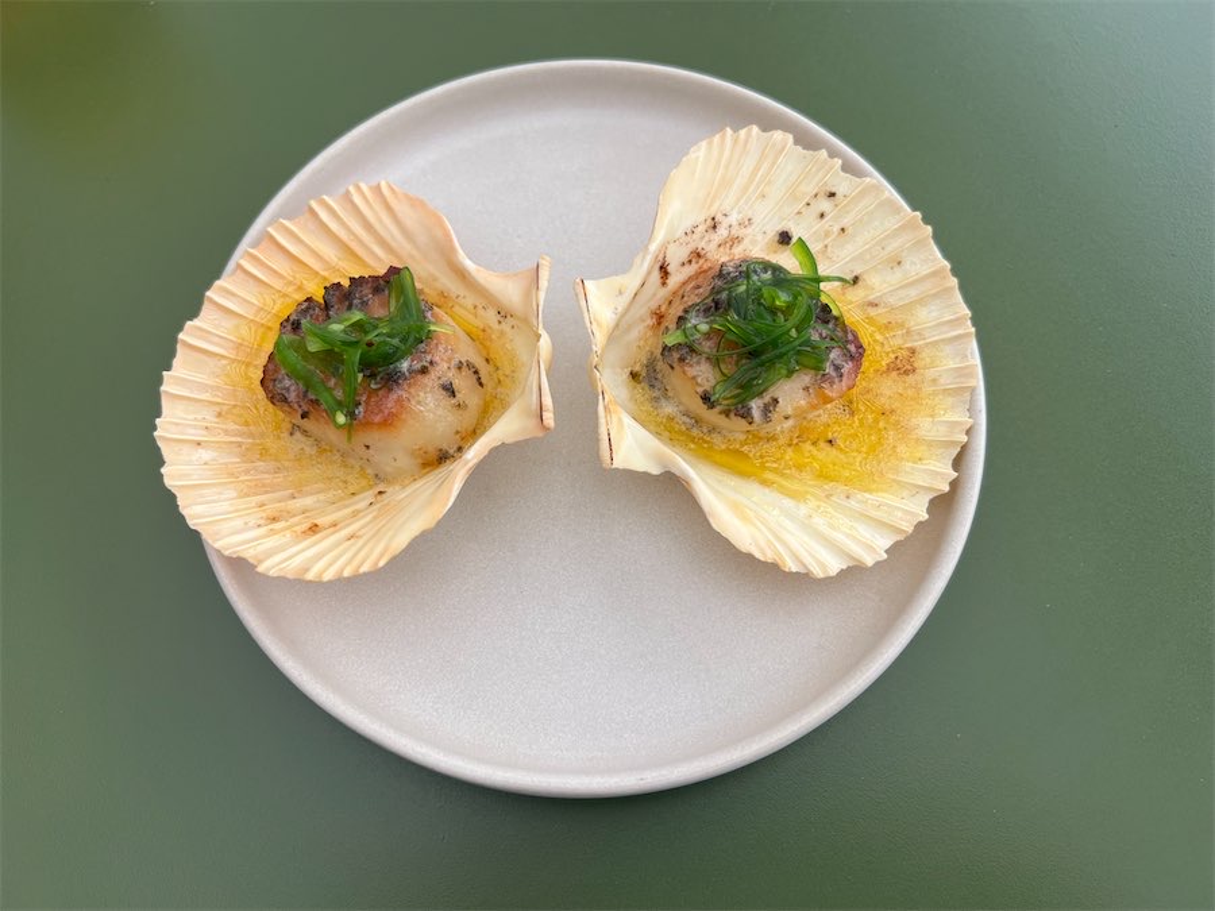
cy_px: 456
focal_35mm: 26
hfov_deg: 67.3
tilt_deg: -70.9
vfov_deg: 53.1
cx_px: 608
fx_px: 913
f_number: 1.5
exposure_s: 1/1048
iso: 50
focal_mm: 5.7
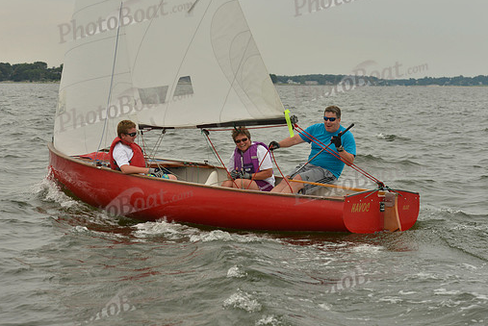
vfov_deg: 17.1
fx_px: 1085
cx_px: 244
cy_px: 144
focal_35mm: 80
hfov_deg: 25.3
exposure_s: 1/1250
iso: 400
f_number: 6.3
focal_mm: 70
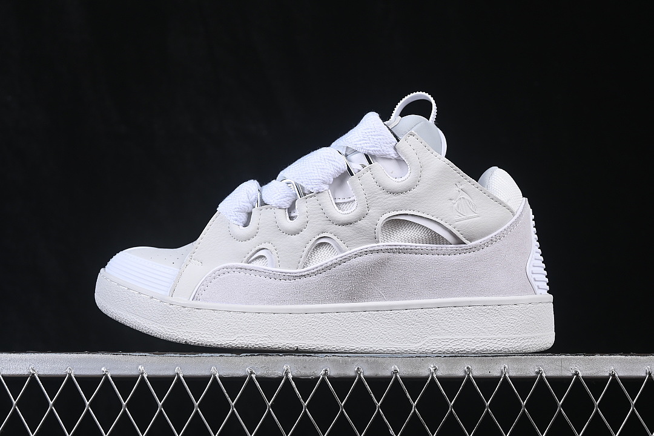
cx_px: 327
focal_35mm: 75
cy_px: 218
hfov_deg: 27.0
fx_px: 1362
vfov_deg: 18.2
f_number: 8
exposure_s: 1/80
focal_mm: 50
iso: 160
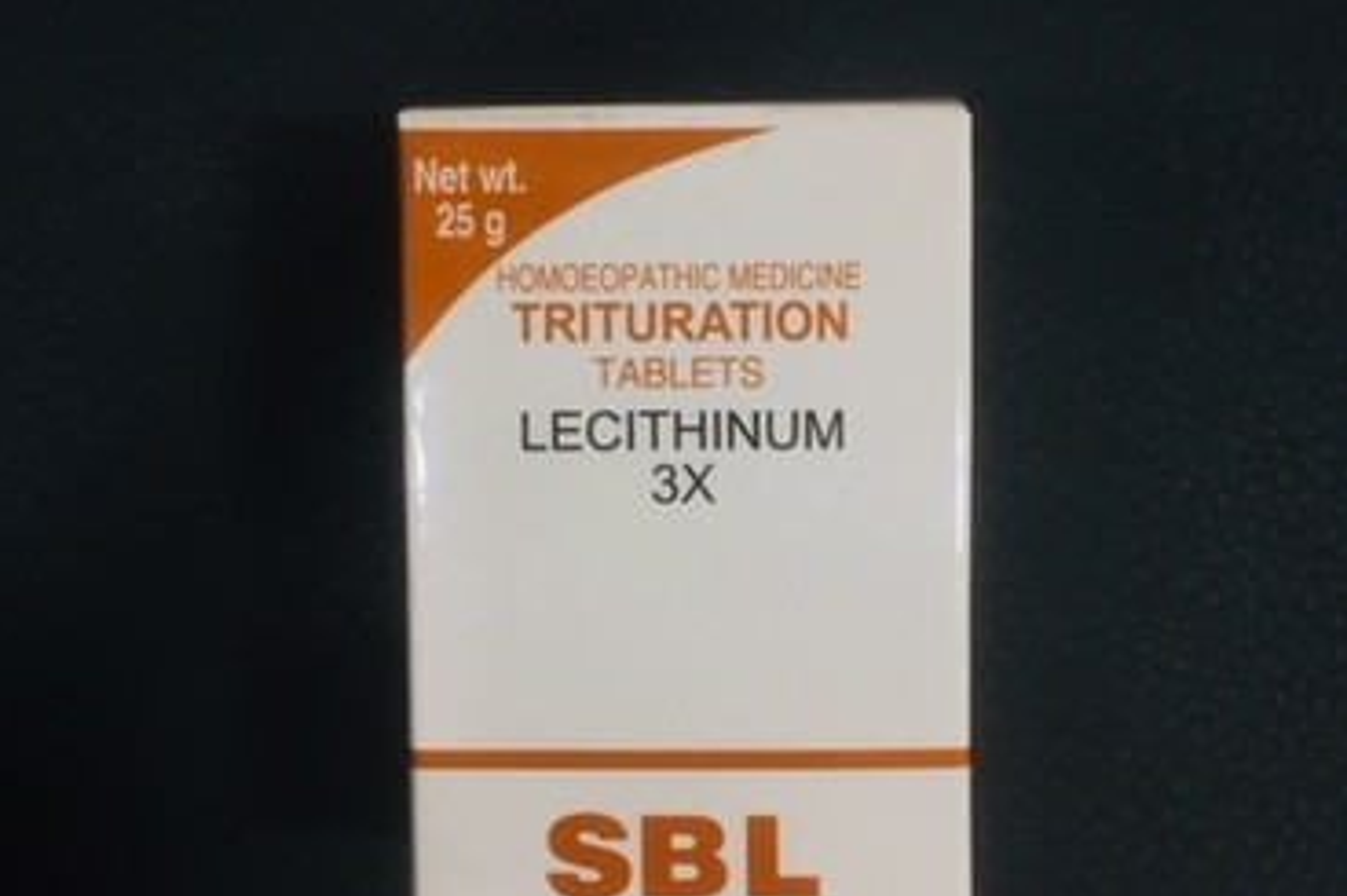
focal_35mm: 41
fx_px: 1533
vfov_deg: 32.6
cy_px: 413
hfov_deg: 47.4
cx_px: 675
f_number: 2.2
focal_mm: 4.15
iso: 80
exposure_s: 1/33
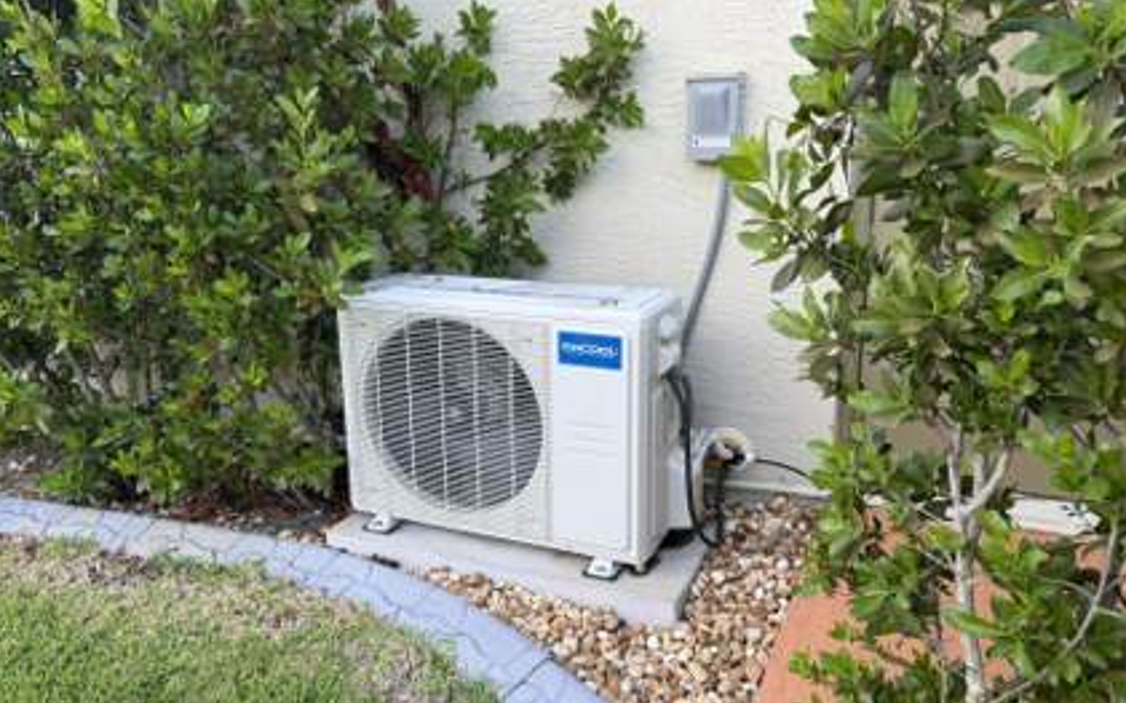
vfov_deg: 43.1
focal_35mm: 29
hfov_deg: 64.6
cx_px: 532
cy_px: 350
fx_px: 890
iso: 64
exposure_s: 1/121
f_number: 1.78
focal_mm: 6.76
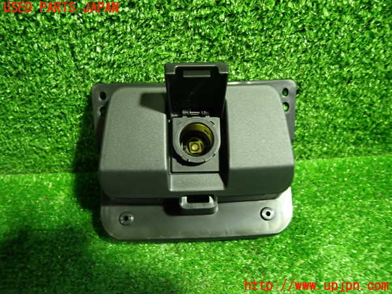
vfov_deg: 54.9
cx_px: 196
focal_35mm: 25
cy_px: 147
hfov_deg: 69.4
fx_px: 283
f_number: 2
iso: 400
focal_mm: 4.5
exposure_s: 1/30
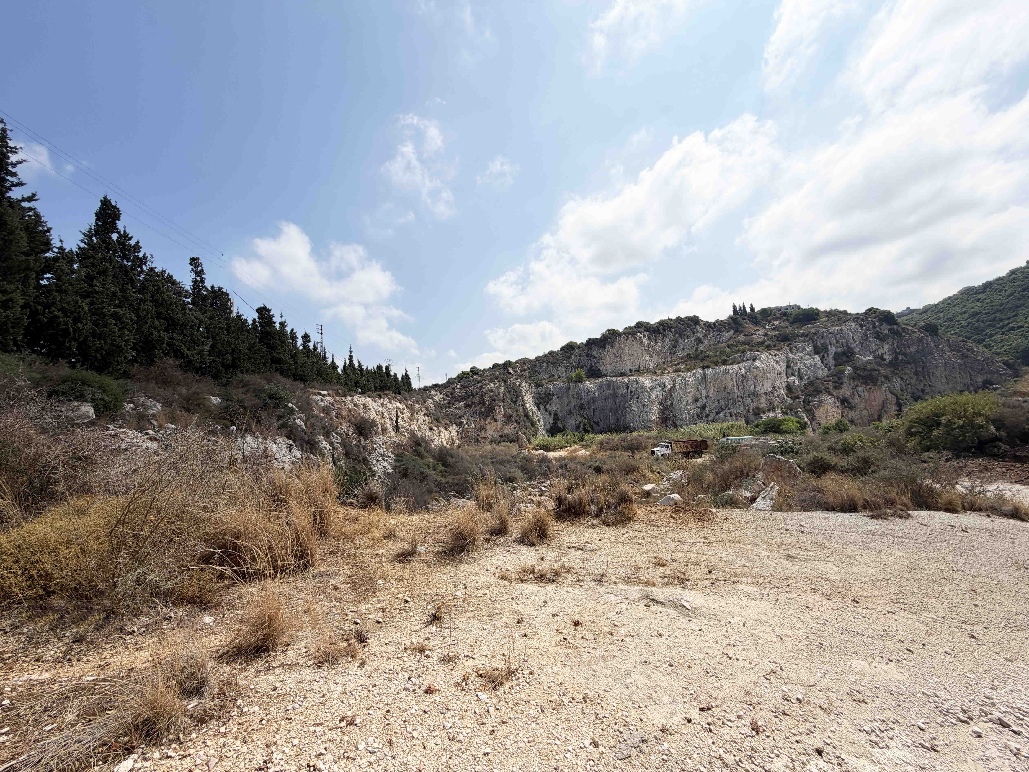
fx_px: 416
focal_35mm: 14
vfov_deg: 85.7
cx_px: 514
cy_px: 386
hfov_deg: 102.1
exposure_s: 1/1534
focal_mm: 2.22
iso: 20
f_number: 2.2
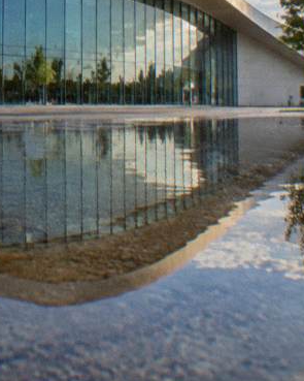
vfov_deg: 21.2
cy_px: 58
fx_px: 1001
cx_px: 89
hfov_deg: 17.2
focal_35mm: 89
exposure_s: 1/500
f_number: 7.1
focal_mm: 35
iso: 400
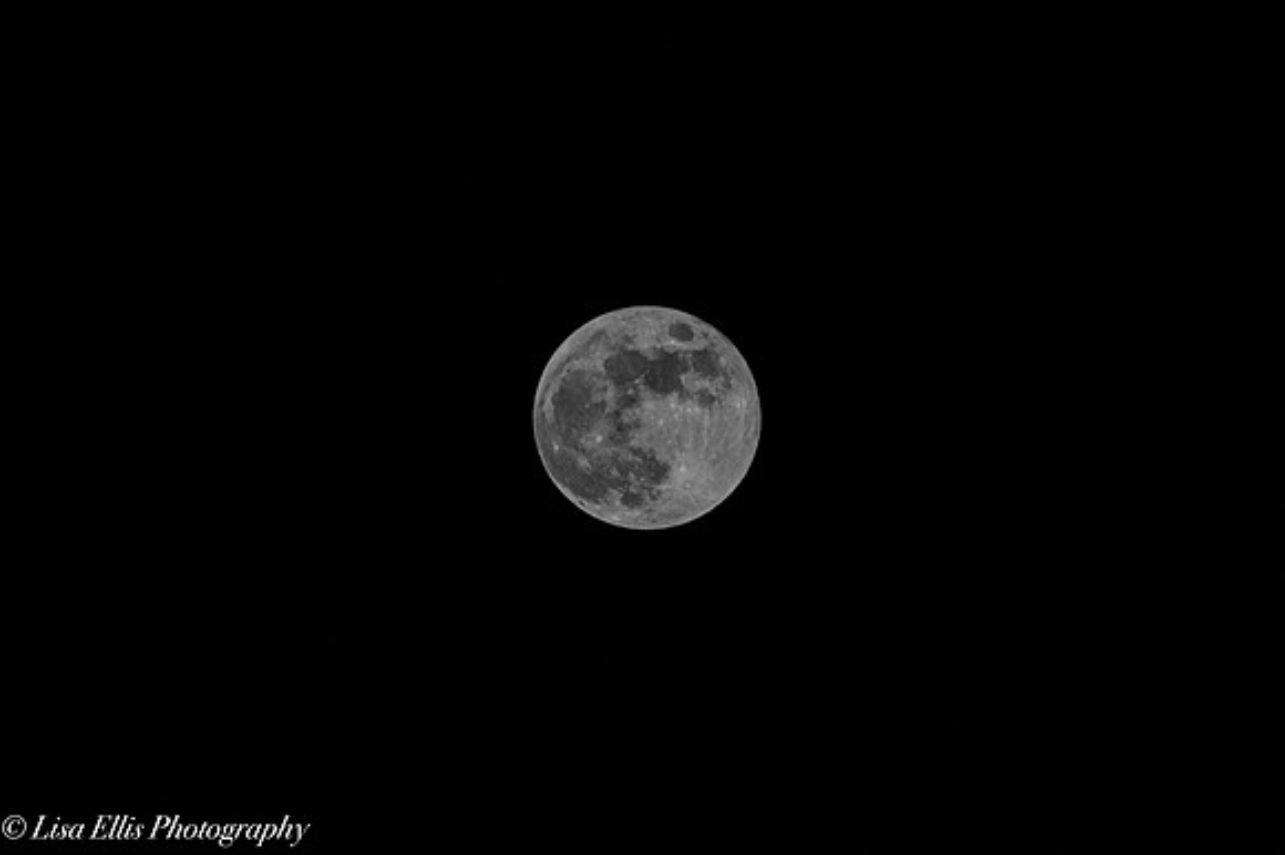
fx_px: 25684
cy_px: 428
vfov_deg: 1.9
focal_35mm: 720
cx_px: 642
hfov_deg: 2.9
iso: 500
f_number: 5.6
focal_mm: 600
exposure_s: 1/800
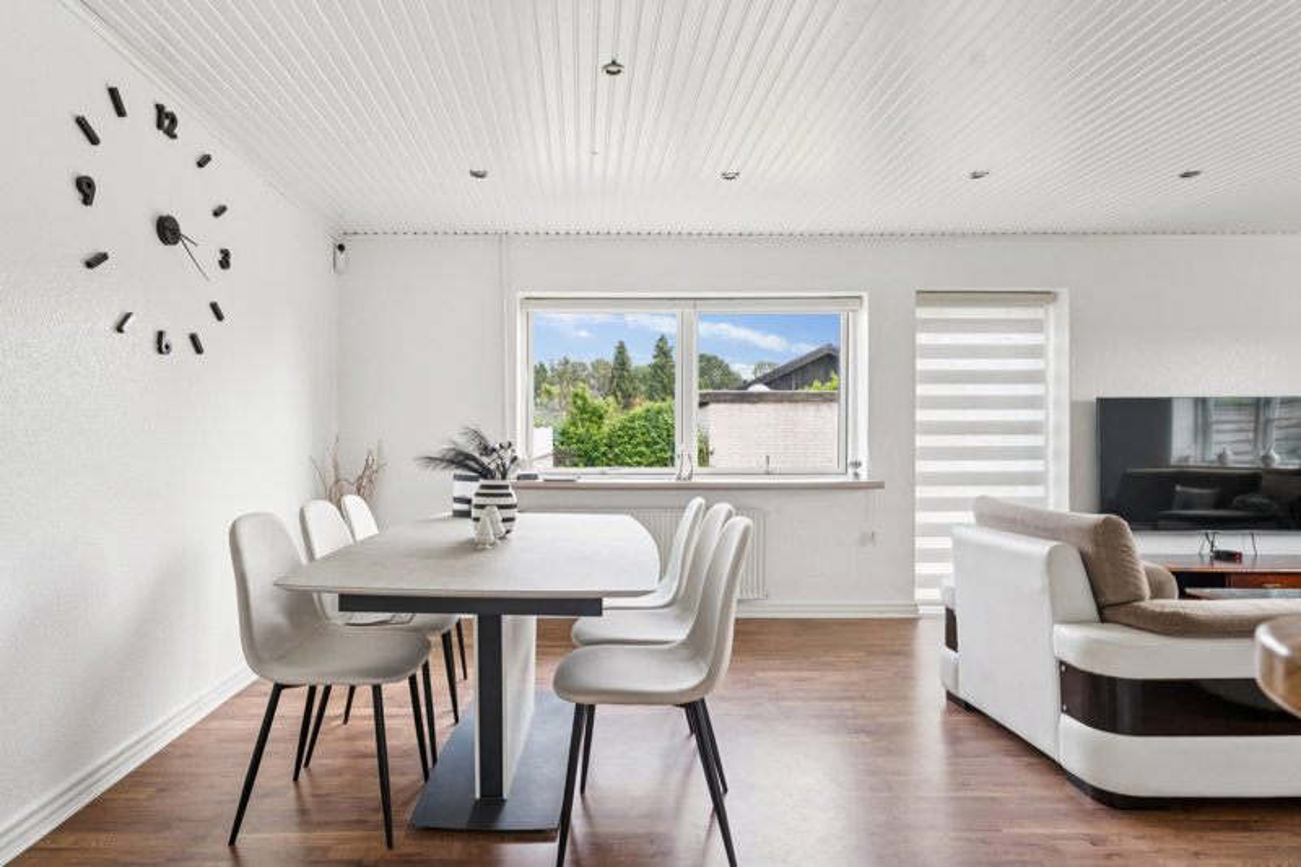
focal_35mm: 18
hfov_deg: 89.7
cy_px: 434
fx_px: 654
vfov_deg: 67.1
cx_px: 650
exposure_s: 1/80
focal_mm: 18.1
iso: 800
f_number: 7.1
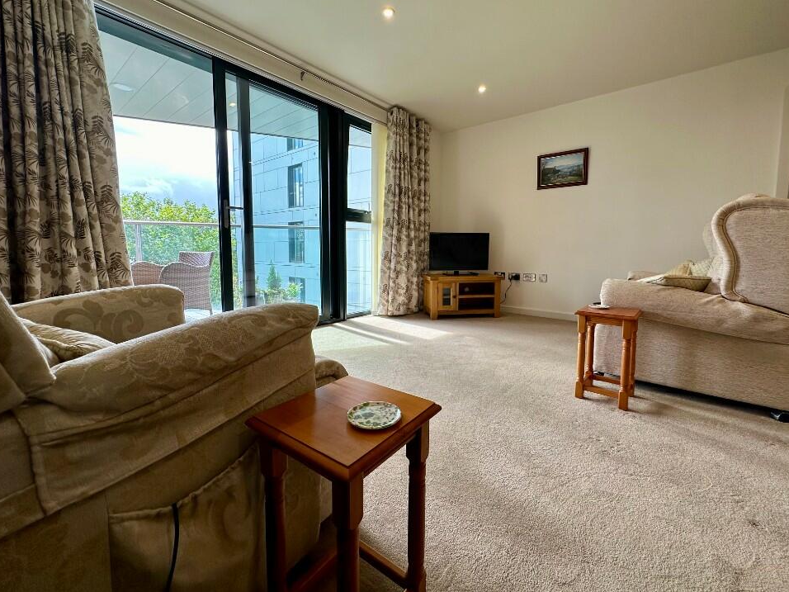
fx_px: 342
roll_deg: -0.3
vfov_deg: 81.7
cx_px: 413
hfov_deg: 98.1
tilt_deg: -4.3
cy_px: 277
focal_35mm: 15
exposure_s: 1/129
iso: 40
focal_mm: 2.22
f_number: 2.2
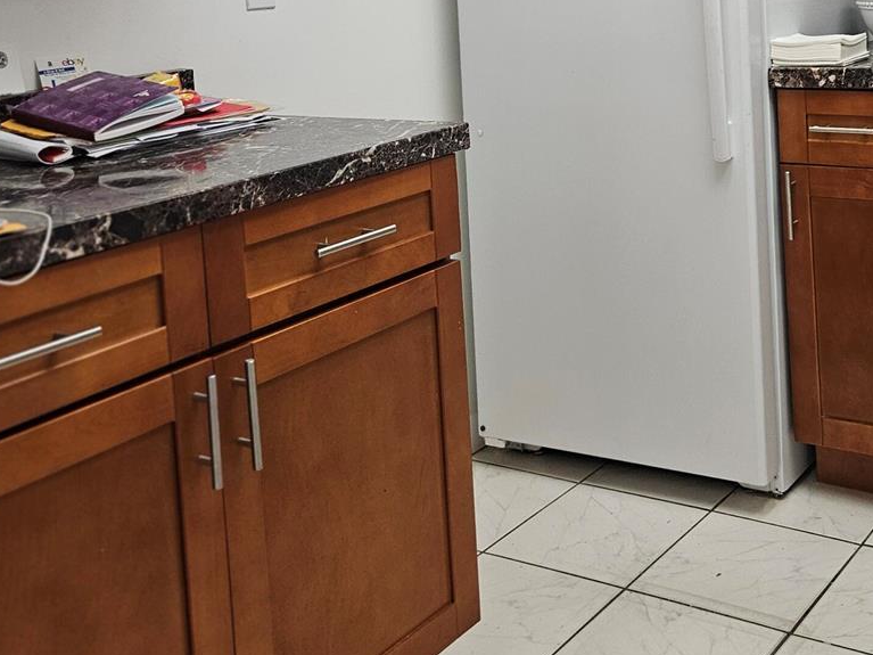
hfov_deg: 38.0
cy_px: 33
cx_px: 713
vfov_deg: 28.7
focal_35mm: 48
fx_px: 1210
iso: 250
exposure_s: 1/120
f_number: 1.8
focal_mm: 5.4
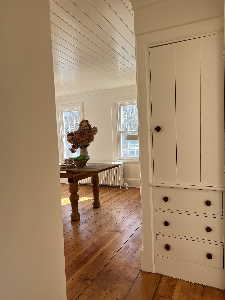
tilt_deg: -1.5
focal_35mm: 26
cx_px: 112
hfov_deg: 53.1
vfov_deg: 67.3
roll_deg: +2.1
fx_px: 225
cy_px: 150
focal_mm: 5.7
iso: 40
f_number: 1.5
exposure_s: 1/281
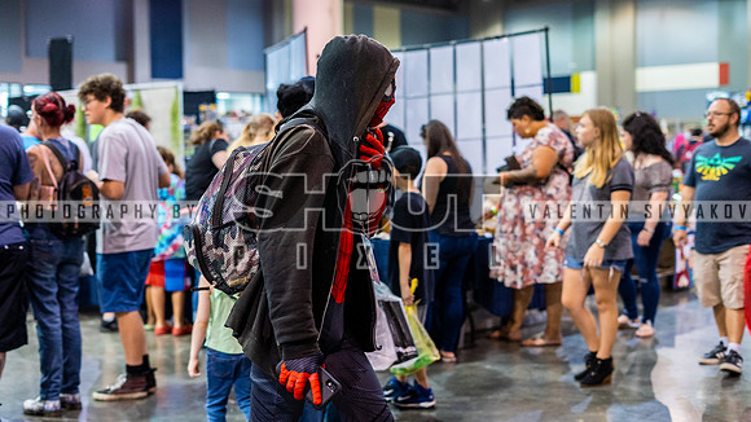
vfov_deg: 22.5
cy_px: 212
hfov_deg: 39.0
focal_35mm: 53
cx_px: 375
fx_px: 1060
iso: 2000
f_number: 2.5
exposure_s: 1/320
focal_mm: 50
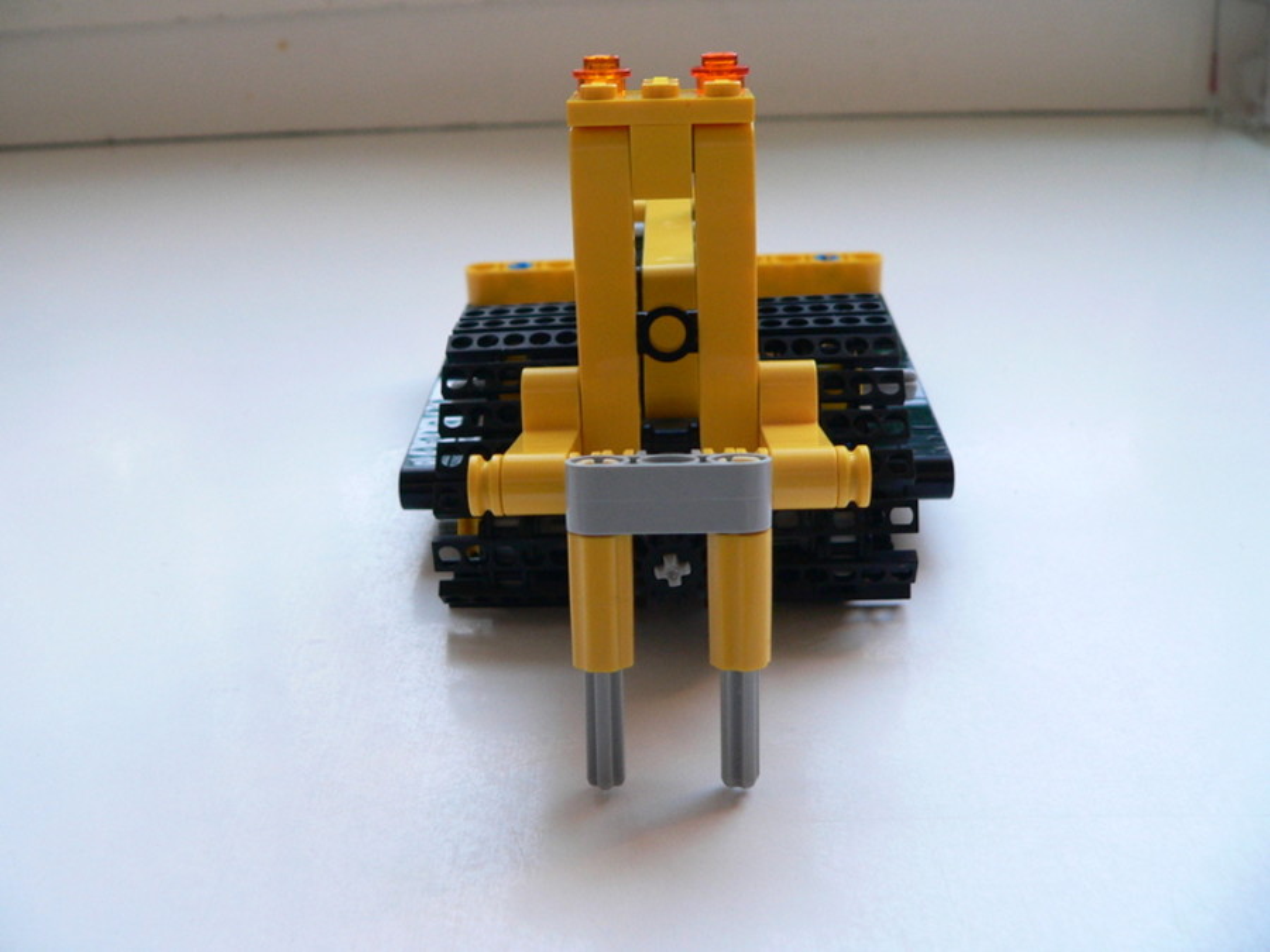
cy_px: 476
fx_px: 1321
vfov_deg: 39.7
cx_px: 635
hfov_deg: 51.4
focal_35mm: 36
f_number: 2.8
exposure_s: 1/15
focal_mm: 6
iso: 200
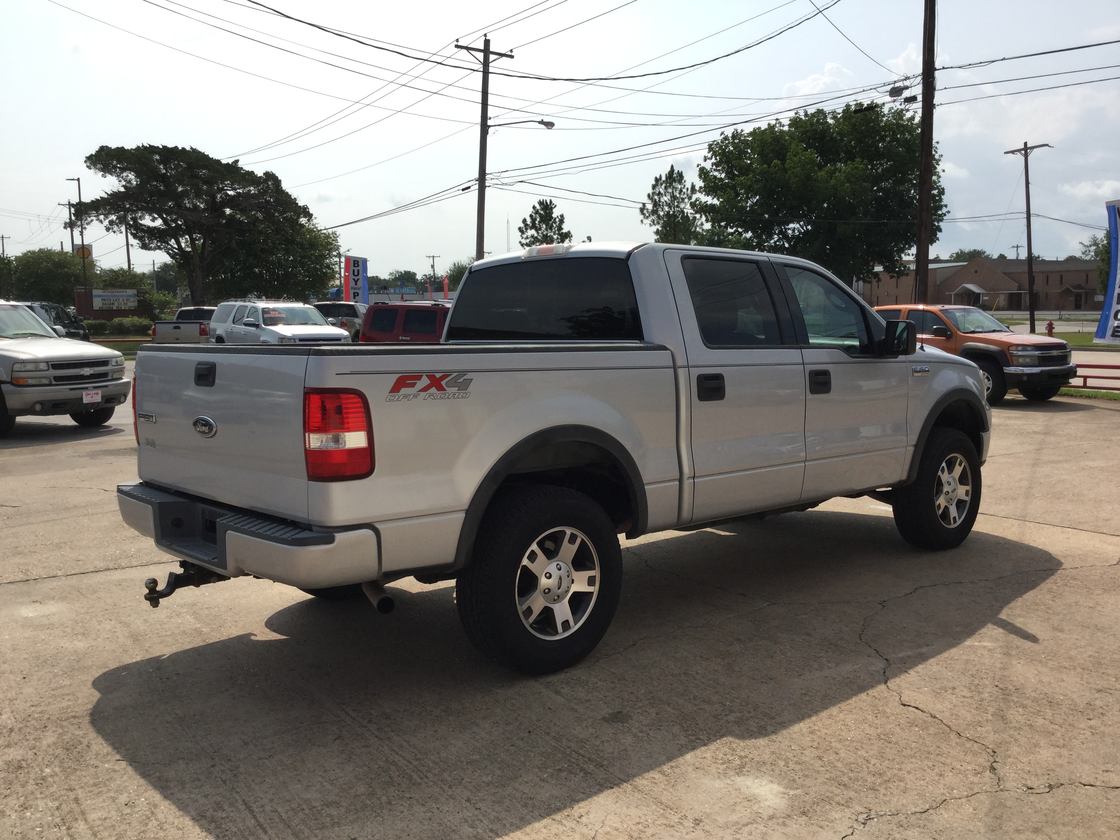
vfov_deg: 45.4
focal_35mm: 31
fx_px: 1003
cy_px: 420
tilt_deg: -7.0
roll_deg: -0.1
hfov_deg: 58.4
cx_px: 560
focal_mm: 3.3
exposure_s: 1/1664
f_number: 2.4
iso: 25
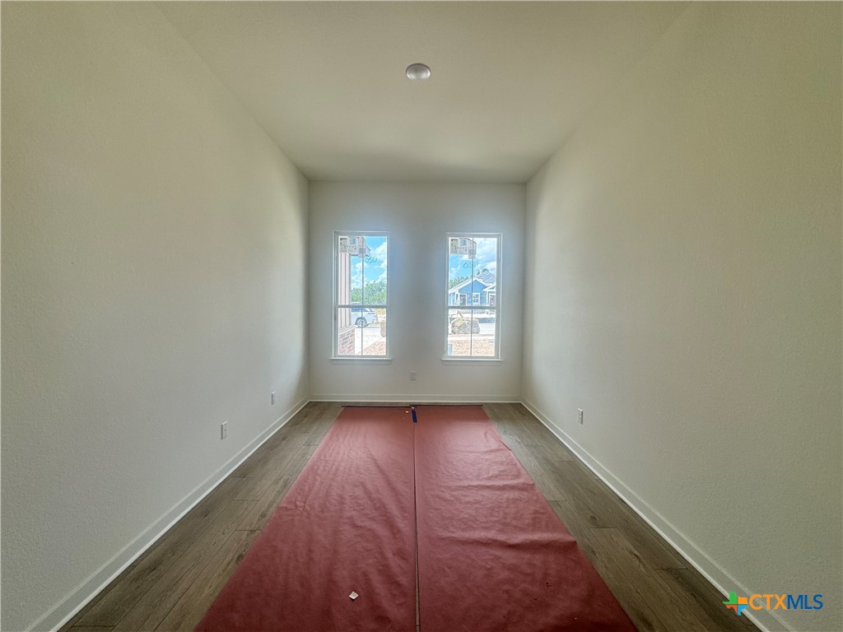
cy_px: 316
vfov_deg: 85.7
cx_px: 422
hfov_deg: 102.1
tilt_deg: -2.2
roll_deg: -1.1
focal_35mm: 14
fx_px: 341
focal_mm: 2.22
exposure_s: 1/234
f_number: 2.2
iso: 40
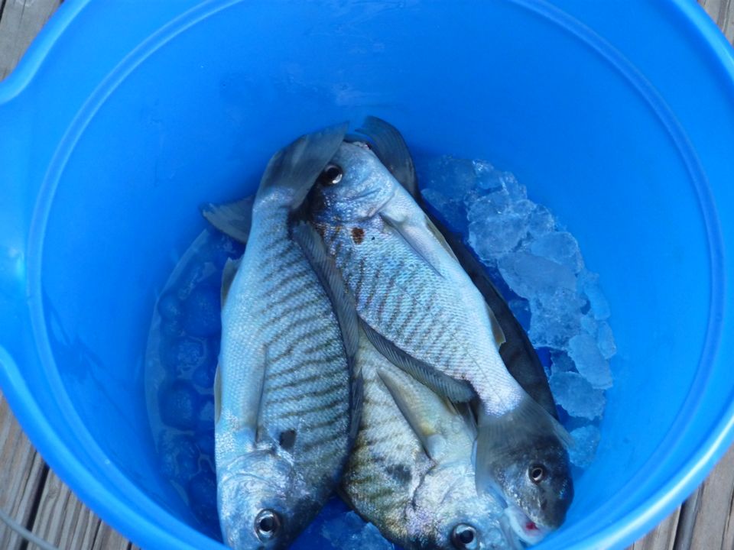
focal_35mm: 111
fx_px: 2354
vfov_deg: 13.3
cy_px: 275
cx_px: 367
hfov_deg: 17.7
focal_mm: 18.2
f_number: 4.4
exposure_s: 1/50
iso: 320
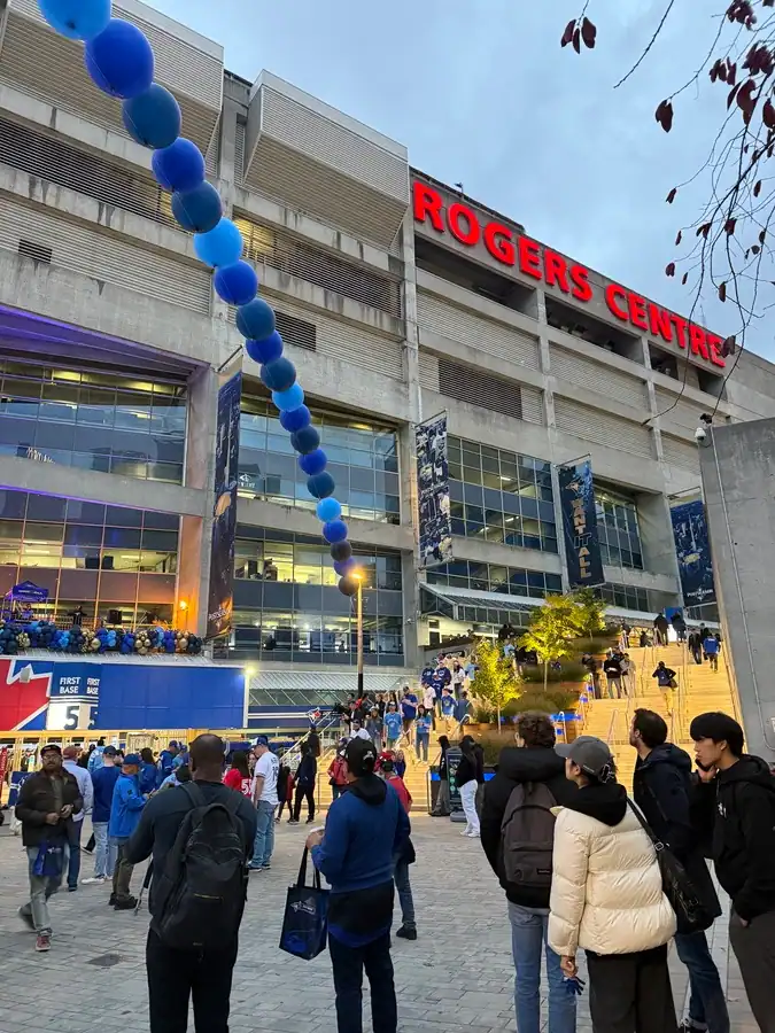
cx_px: 388
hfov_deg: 56.8
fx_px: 716
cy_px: 516
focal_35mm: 24
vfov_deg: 71.6
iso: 640
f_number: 1.78
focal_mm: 6.76
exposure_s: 1/60
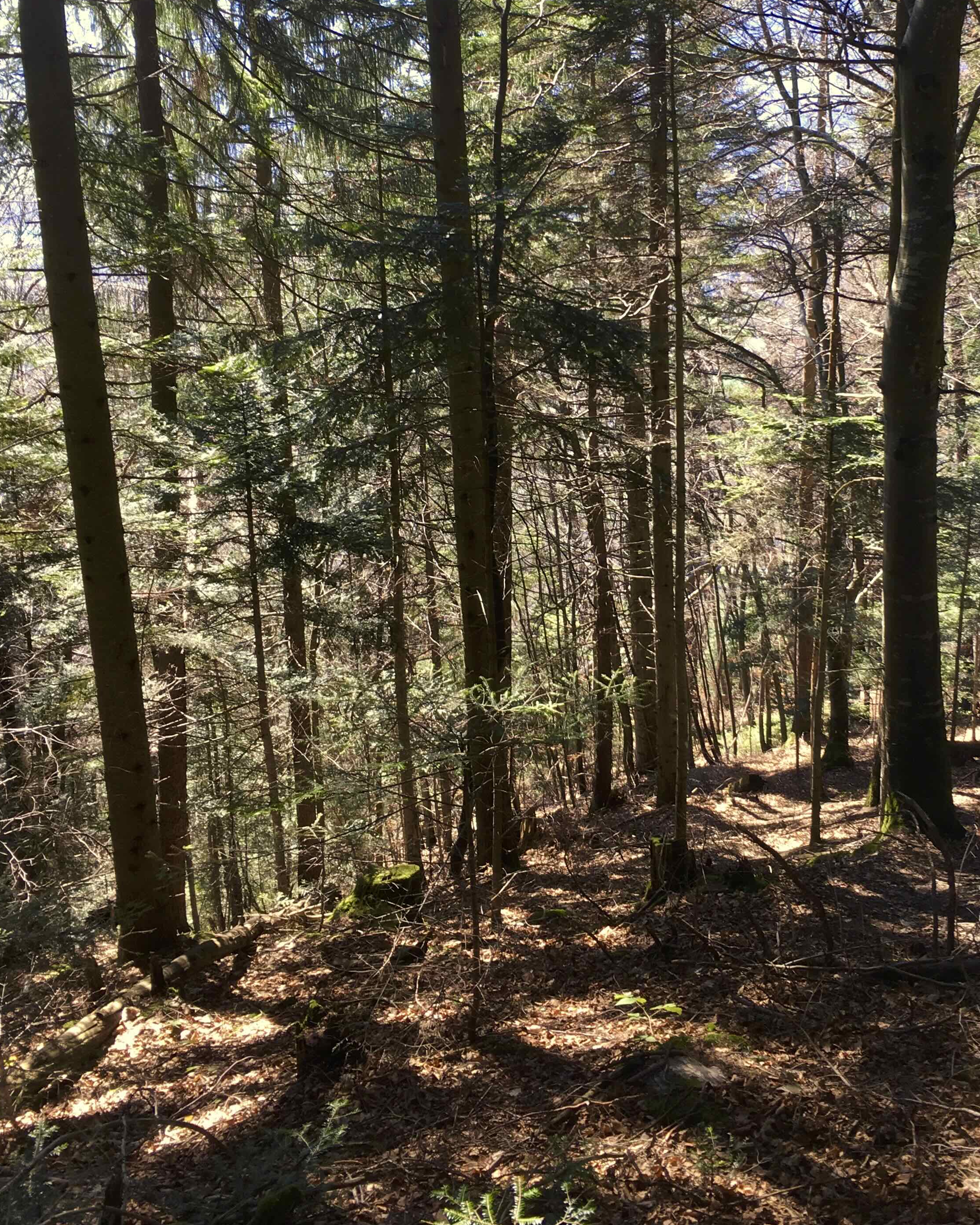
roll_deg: +0.7
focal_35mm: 41
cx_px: 598
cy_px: 381
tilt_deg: -14.3
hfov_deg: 36.3
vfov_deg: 44.0
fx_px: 1487
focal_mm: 4.15
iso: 25
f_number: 2.2
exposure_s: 1/120
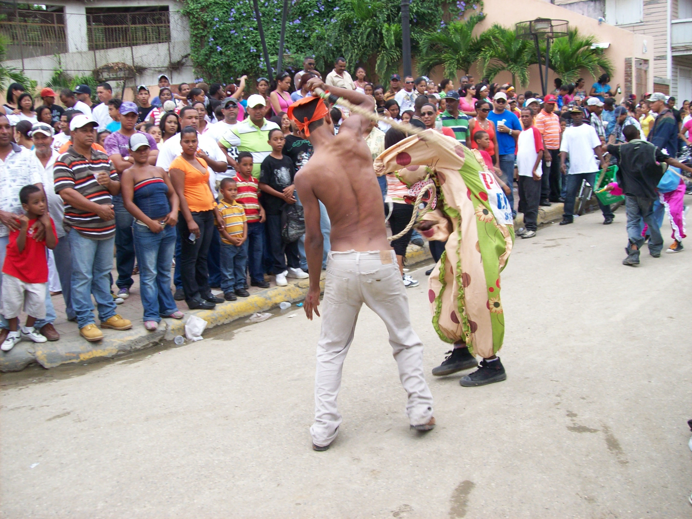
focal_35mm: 36
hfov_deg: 51.4
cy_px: 260
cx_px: 346
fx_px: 719
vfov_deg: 39.6
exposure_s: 1/152
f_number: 2.7
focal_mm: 6
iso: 80
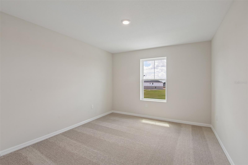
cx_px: 124
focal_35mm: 16
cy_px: 82
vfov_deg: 73.7
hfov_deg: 96.7
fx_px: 110
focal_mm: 16
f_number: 8
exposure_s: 1/40
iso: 400
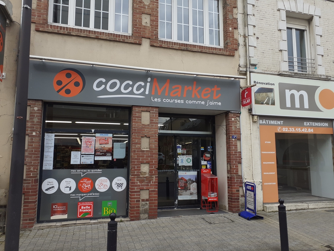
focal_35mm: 27
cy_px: 126
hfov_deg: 65.3
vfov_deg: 51.4
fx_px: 261
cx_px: 167
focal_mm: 3.6
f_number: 1.9
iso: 40
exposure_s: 1/738
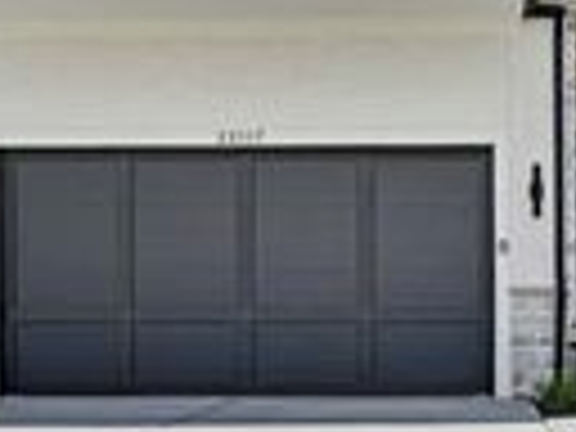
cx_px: 436
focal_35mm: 60
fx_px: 998
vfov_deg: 23.8
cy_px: 380
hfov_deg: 31.6
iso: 320
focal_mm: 16
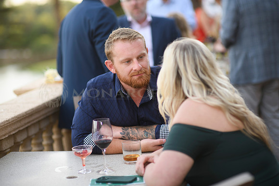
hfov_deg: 23.9
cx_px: 140
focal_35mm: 85
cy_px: 93
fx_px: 659
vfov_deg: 16.1
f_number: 1.8
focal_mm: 85
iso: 31
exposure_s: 1/125
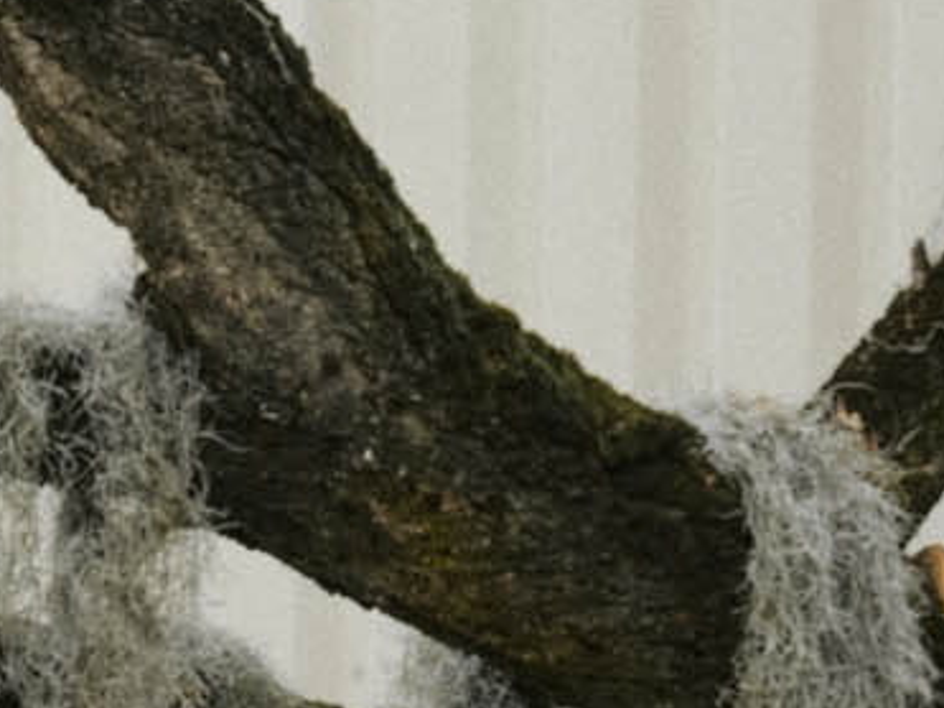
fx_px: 18402
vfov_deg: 2.2
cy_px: 2040
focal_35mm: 675
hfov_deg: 2.9
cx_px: -140
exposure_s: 1/320
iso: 1600
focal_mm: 110
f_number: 8
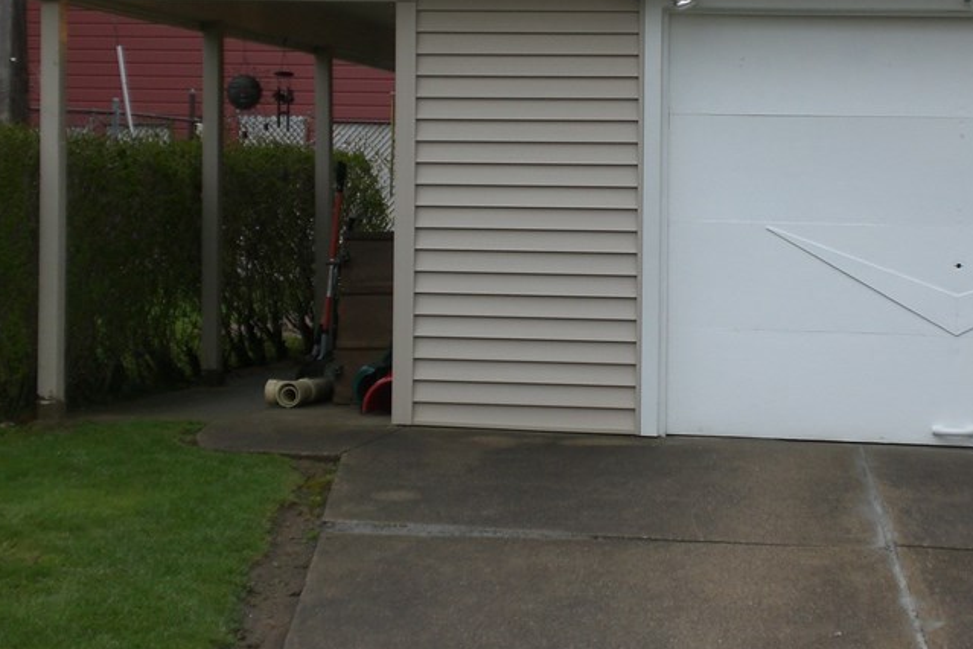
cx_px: 691
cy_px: 215
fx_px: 2297
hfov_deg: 23.7
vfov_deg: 16.0
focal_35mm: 85
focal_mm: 8.44
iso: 50
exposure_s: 1/160
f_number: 3.6
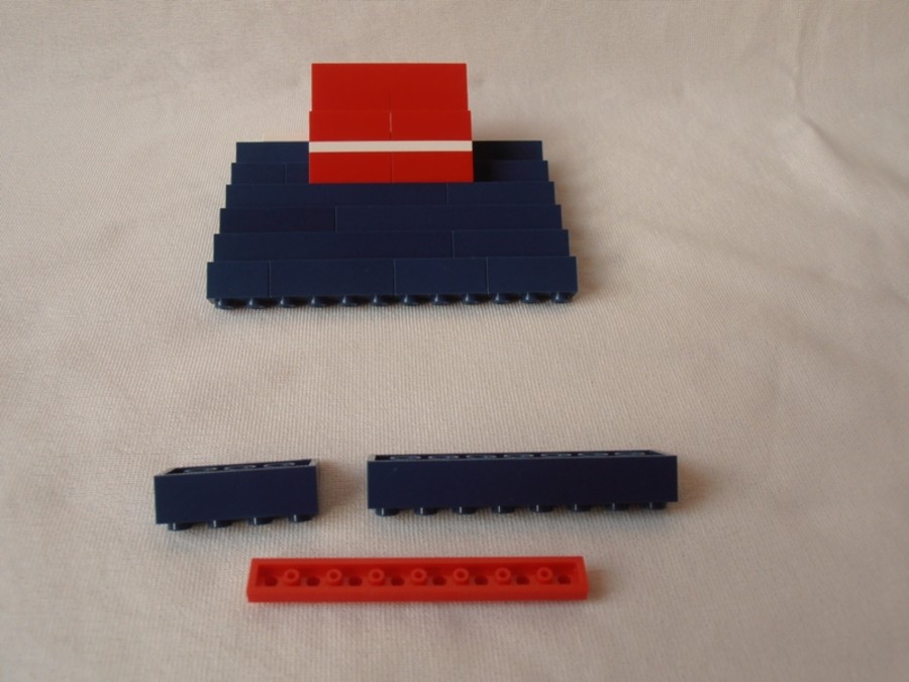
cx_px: 454
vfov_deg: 38.7
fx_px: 972
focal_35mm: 37
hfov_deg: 50.1
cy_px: 341
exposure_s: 1/40
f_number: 3.9
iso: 80
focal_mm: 6.61
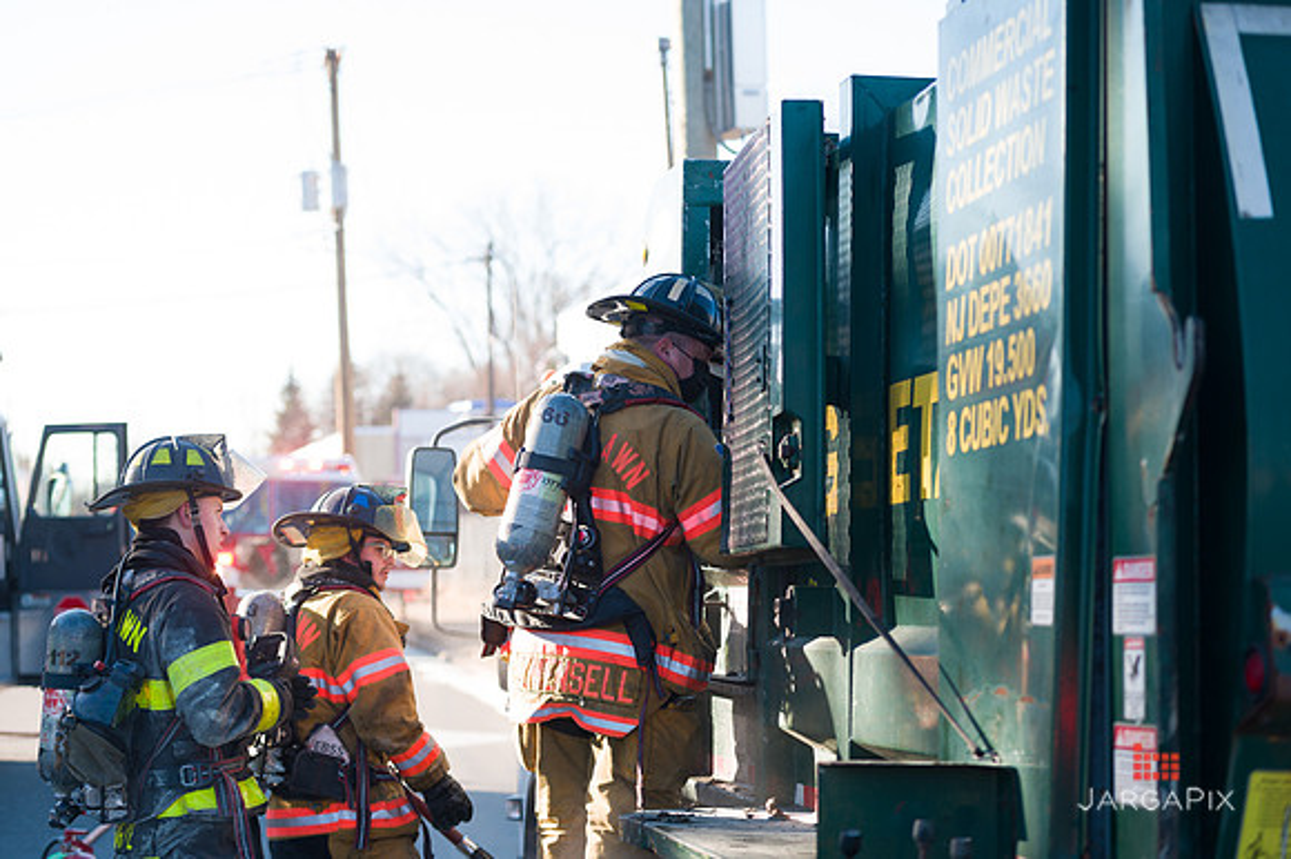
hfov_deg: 28.9
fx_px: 2509
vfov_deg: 19.4
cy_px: 430
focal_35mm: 70
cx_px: 646
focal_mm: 70
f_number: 3.2
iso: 200
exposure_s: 1/500
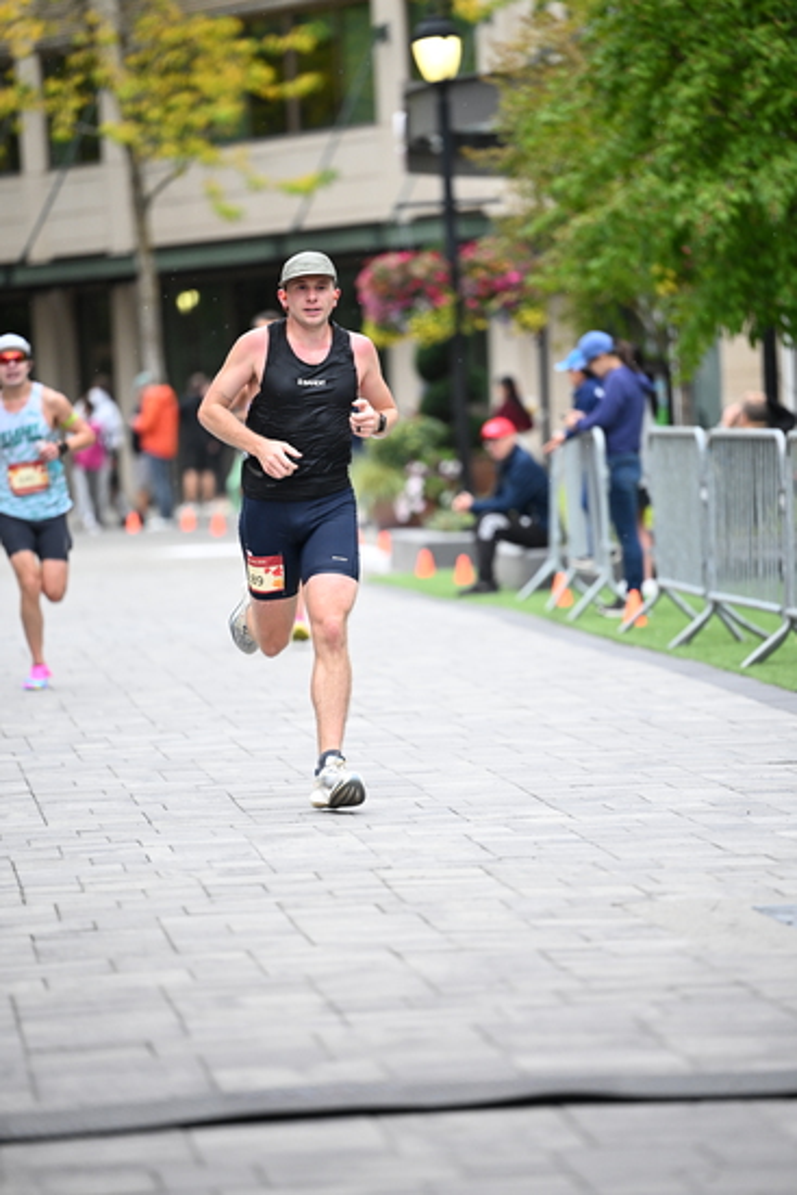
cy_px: 598
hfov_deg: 7.9
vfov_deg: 11.7
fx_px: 5807
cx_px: 398
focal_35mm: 175
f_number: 2.8
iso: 1600
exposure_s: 1/1250
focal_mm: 175
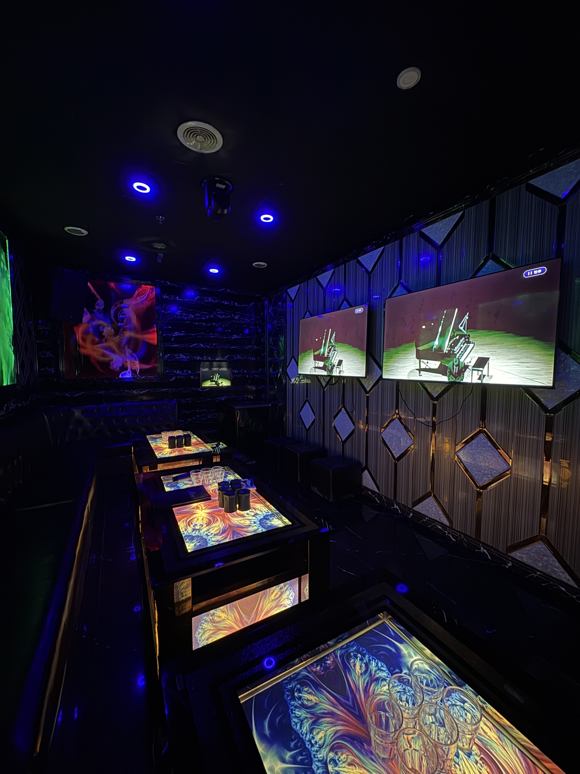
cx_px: 290
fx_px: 313
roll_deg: +0.0
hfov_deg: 85.7
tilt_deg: -3.2
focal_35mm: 14
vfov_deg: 102.1
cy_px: 387
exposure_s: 1/12
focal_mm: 2.22
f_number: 2.2
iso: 640
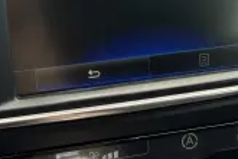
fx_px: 721
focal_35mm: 109
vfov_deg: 12.4
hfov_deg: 18.7
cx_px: 76
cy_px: -12
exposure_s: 1/202
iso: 64
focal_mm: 6.76
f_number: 1.78
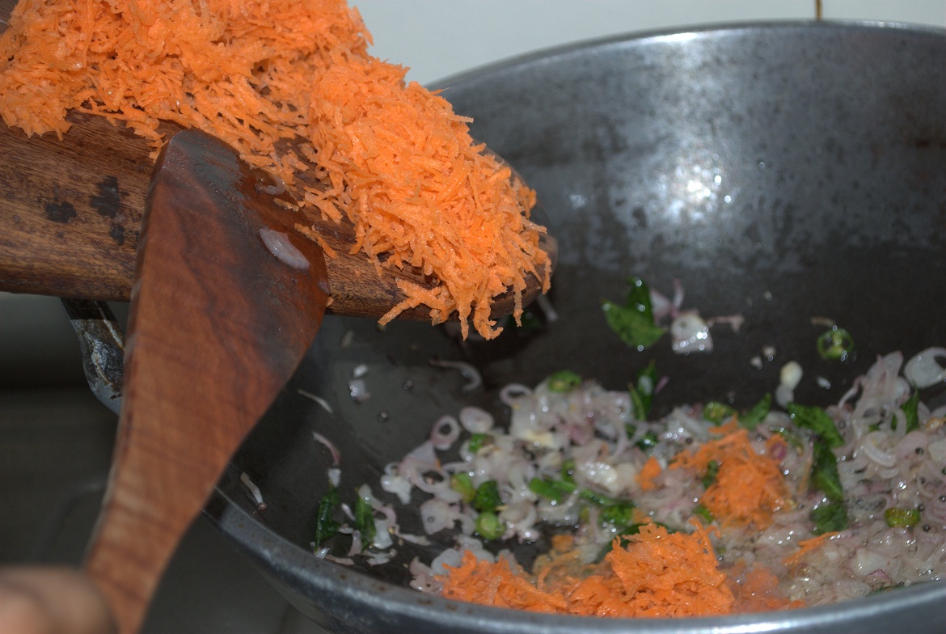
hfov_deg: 24.6
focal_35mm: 82
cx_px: 473
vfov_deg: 16.6
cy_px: 317
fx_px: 2171
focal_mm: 55
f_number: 5.6
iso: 100
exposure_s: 1/60
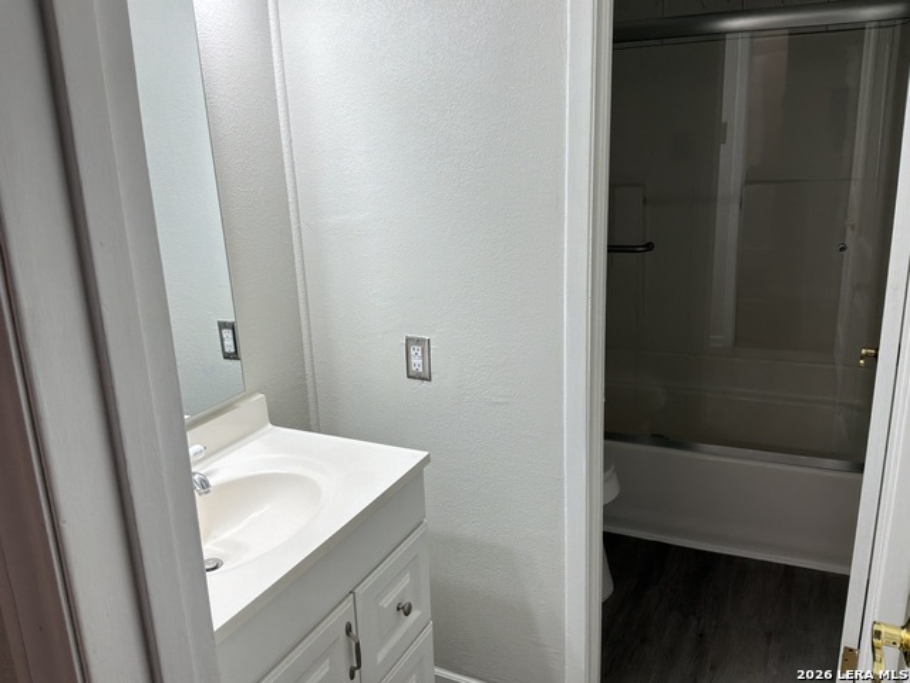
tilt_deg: -15.6
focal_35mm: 28
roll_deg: +3.2
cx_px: 455
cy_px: 342
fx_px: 736
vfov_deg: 49.7
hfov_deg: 63.4
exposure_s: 1/120
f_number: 1.8
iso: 32
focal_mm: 3
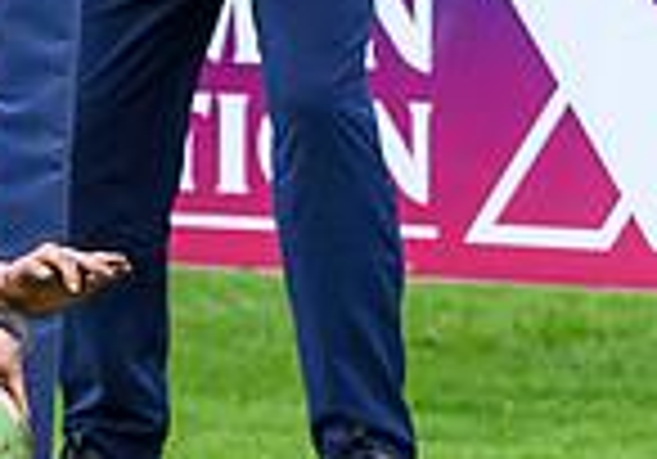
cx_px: -506
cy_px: 377
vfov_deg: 1.8
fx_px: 14892
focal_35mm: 804
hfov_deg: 2.5
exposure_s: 1/1250
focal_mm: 140
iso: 640
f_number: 3.5
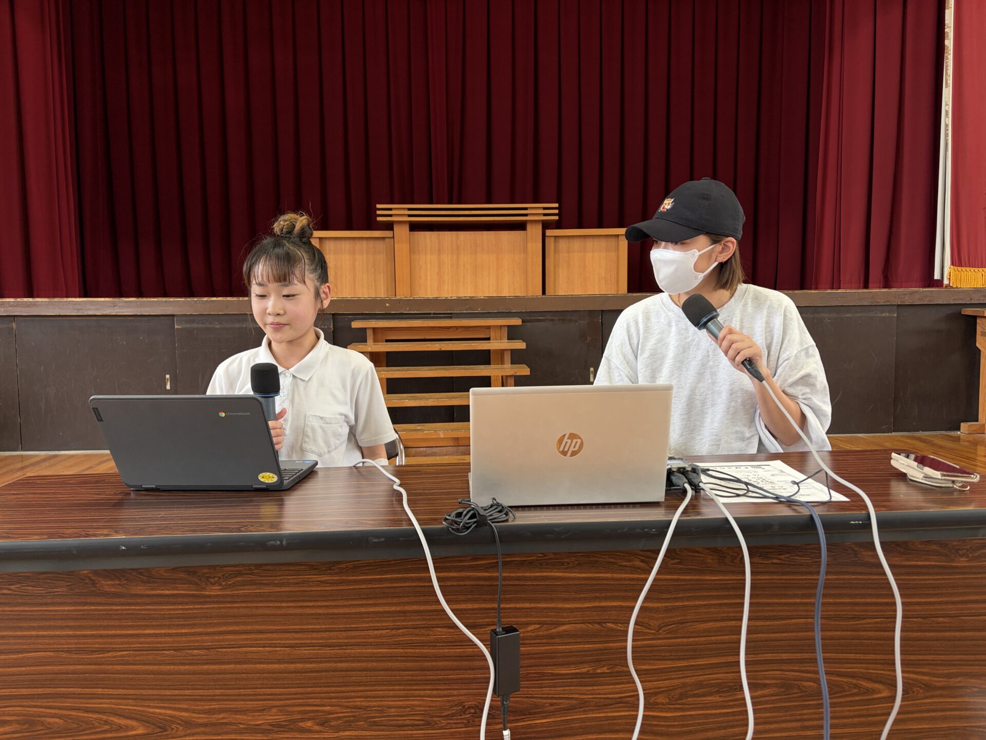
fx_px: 741
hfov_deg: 67.3
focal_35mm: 26
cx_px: 493
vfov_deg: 53.1
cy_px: 370
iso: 100
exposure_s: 1/122
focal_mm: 5.96
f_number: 1.6
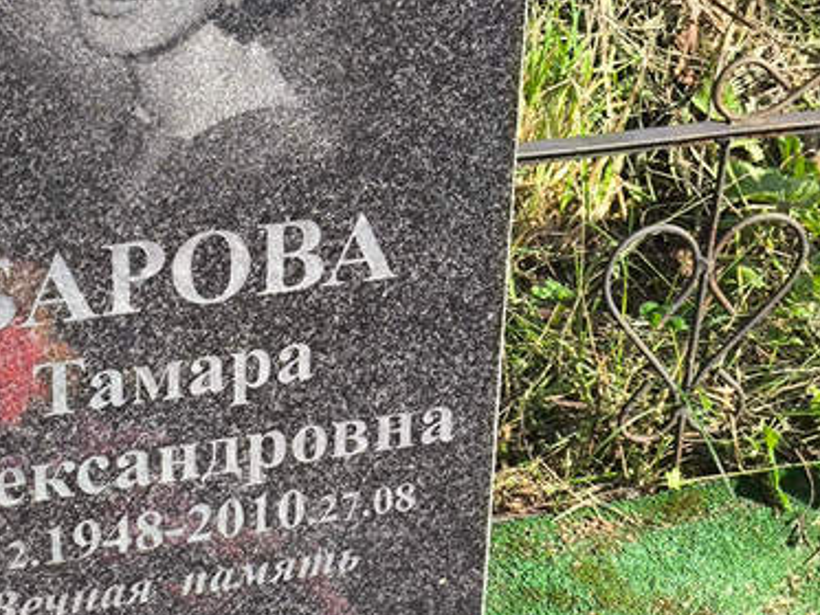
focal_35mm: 107
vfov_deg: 13.8
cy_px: 340
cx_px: -23
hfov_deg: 17.9
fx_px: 2535
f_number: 1.7
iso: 50
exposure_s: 1/499
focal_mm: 4.71
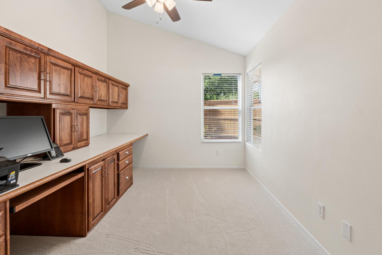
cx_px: 191
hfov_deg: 95.0
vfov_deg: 72.1
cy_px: 128
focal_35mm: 16
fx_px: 175
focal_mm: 11
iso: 100
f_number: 7.1
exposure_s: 1/8
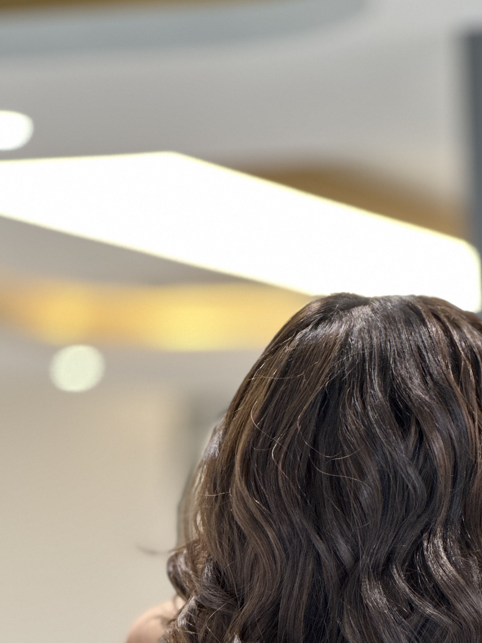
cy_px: 612
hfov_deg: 9.2
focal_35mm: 161
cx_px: 397
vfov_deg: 12.2
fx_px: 2989
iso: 160
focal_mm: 9
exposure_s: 1/33
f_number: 2.8
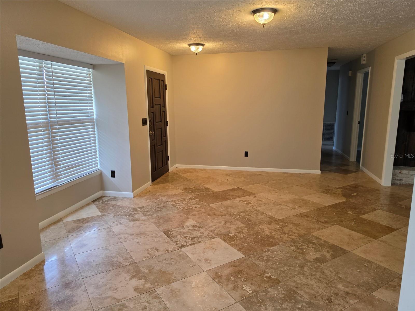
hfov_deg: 73.9
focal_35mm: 23
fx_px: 276
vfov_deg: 58.9
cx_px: 208
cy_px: 156
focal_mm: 6.5
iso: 125
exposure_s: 1/120
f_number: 1.4
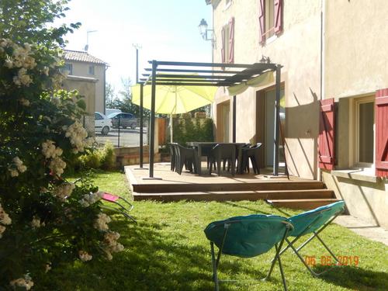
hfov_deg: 42.1
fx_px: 504
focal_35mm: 45
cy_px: 146
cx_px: 194
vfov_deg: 32.2
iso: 125
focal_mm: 8.1
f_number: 4.3
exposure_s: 1/400
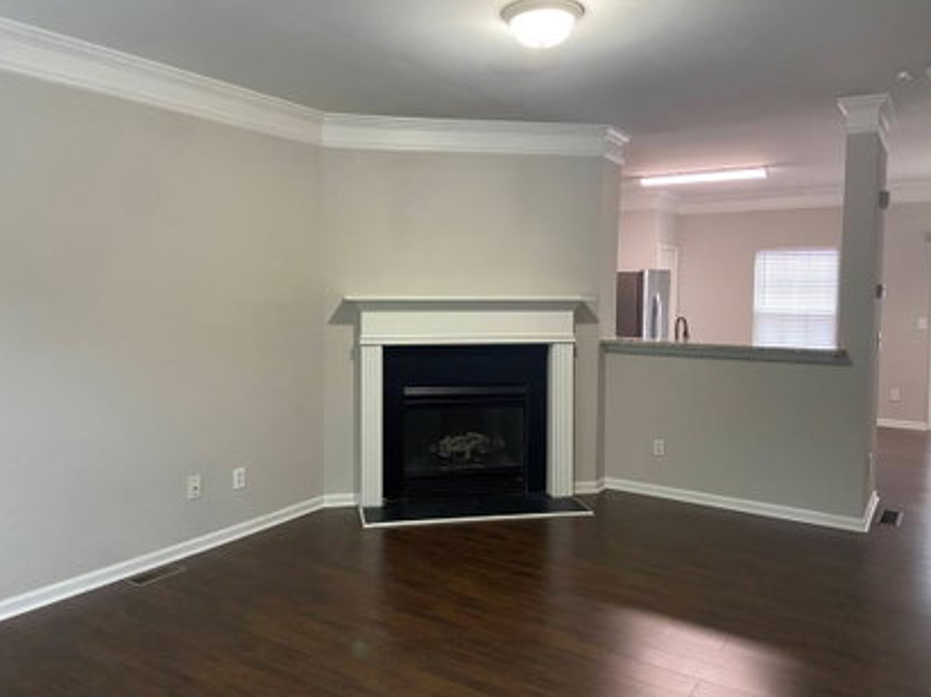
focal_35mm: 27
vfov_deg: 51.3
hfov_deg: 65.3
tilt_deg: -2.6
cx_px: 463
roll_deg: -0.3
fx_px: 726
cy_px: 342
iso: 200
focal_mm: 4.25
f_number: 1.8
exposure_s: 1/60
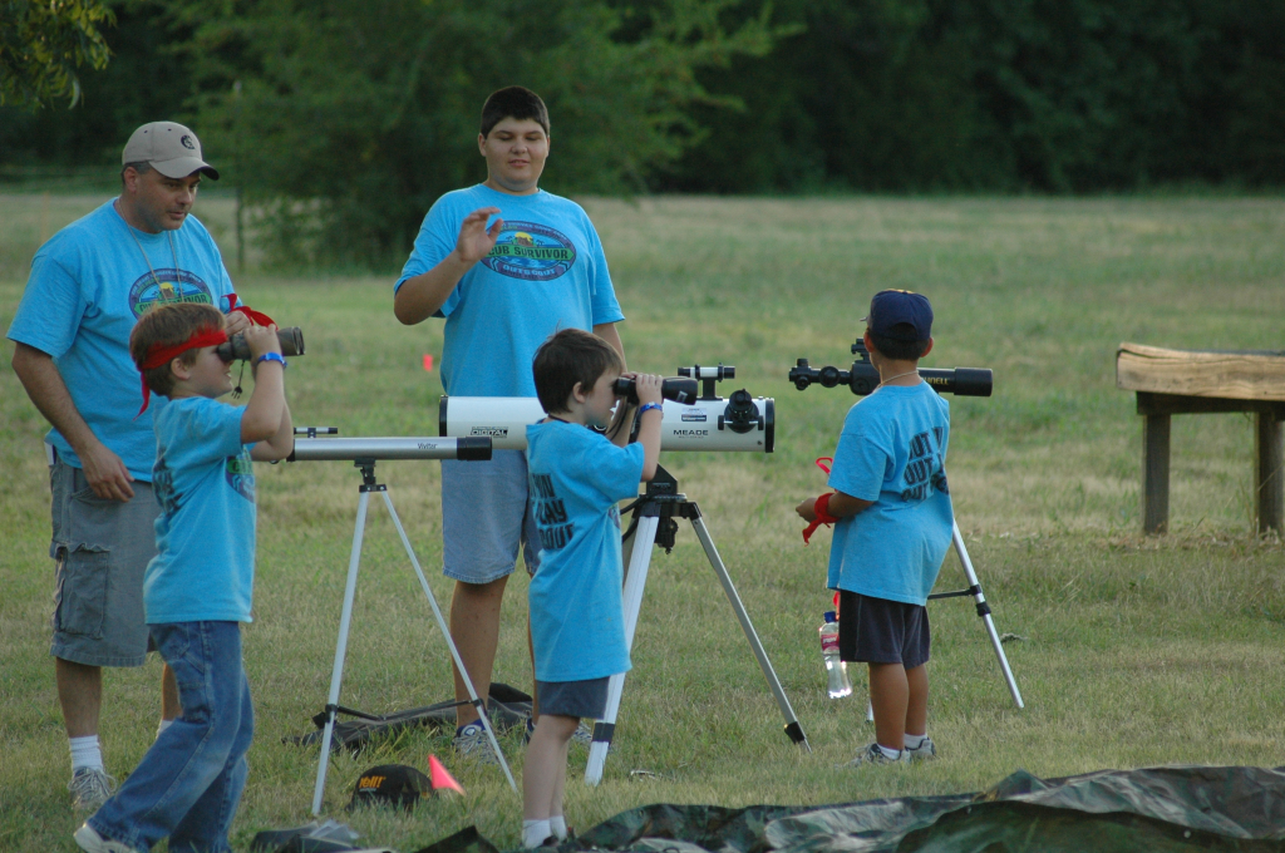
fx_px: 10427
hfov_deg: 7.1
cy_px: 426
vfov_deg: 4.7
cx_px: 642
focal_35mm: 292
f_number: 5
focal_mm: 195
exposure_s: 1/400
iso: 500
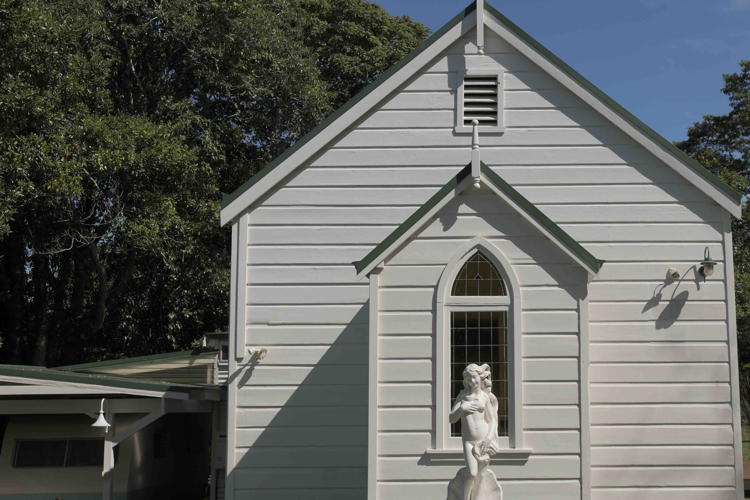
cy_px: 241
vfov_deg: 27.5
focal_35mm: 49
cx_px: 495
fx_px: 1021
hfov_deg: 39.9
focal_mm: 35
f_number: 8
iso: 100
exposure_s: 1/500
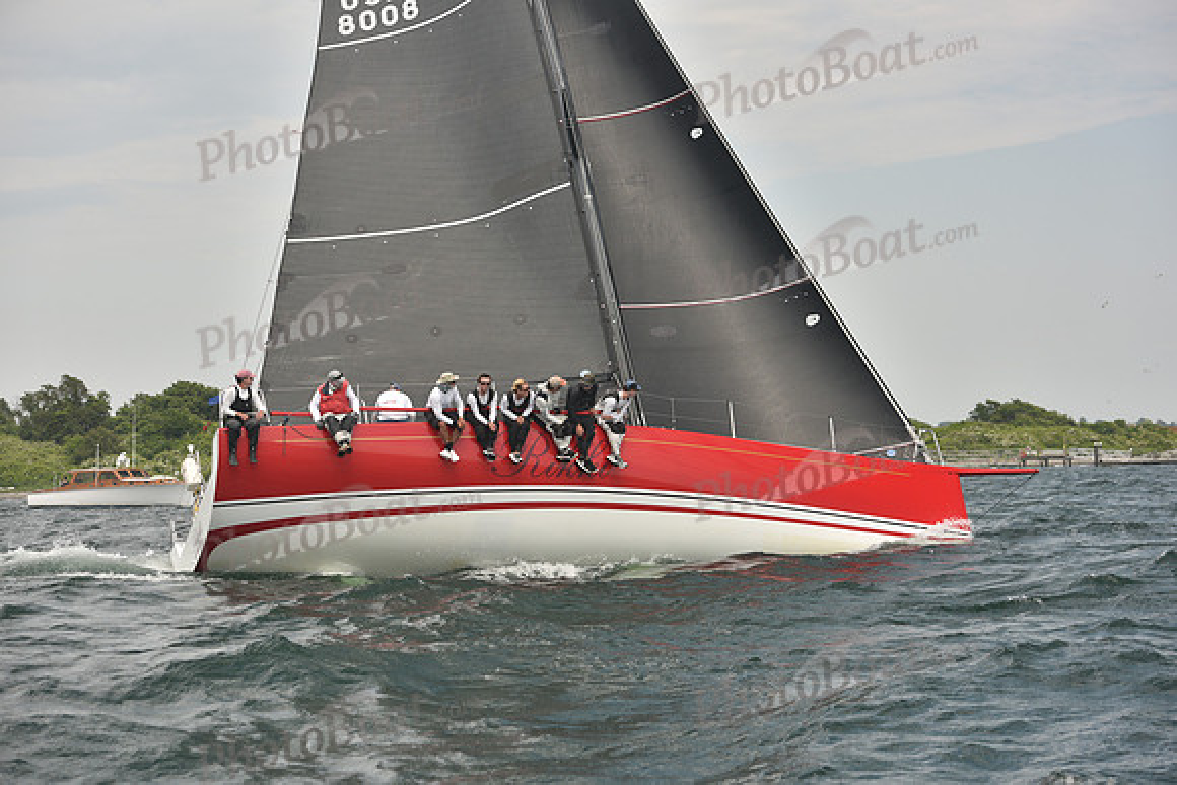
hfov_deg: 25.4
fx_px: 2616
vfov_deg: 17.1
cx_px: 588
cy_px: 392
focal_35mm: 80
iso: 250
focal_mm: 80
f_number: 5
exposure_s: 1/640
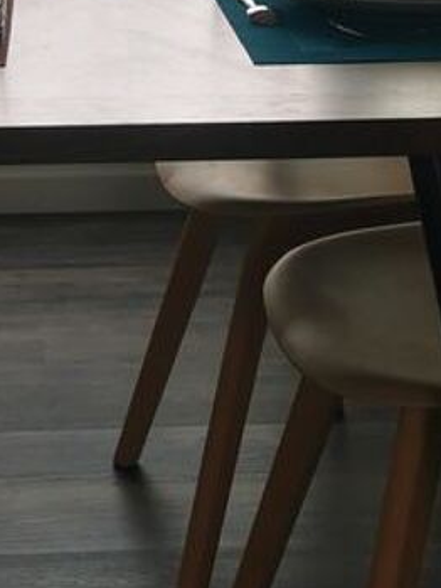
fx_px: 1749
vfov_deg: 18.0
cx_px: 108
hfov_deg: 14.3
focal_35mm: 103
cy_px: -142
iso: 50
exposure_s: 1/259
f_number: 1.6
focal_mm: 5.56
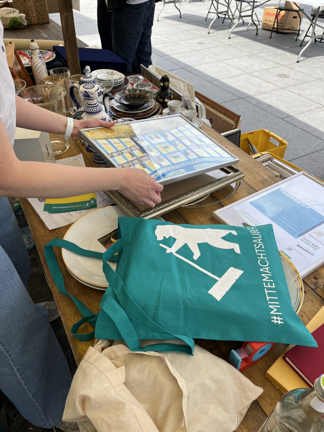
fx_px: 324
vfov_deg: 67.3
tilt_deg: -39.9
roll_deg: +0.4
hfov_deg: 53.1
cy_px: 216
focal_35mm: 26
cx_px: 162
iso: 50
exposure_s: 1/1225
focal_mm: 5.1
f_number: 1.6
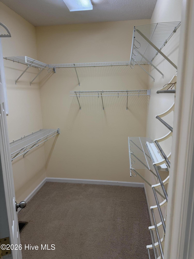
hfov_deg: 56.8
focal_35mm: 24
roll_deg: +0.9
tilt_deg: -10.8
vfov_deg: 71.6
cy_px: 130
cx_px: 97
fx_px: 179
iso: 100
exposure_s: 1/60
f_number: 1.78
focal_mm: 6.76
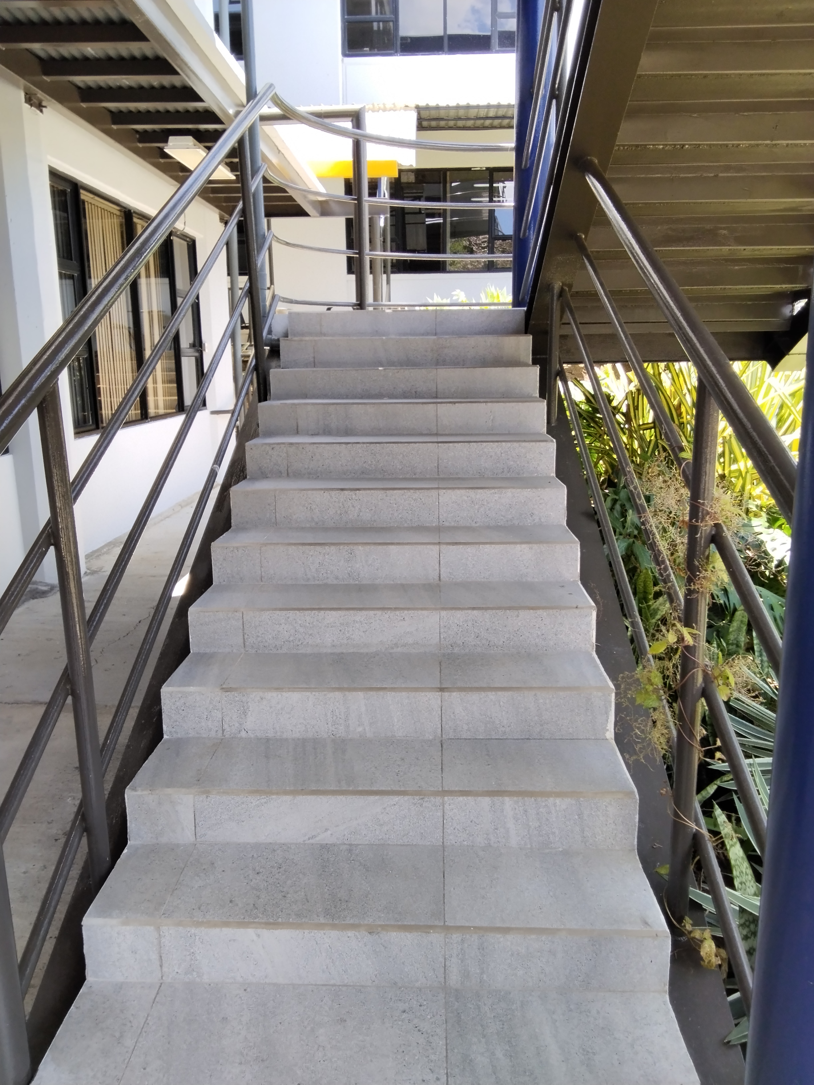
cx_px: 407
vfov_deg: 67.3
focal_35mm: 26
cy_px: 542
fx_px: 815
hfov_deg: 53.1
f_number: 2
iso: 50
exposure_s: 1/261
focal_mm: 2.78
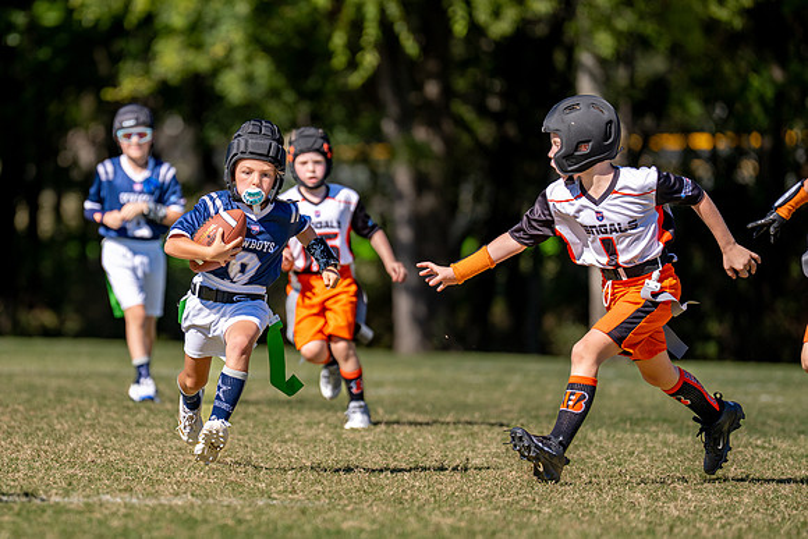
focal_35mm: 295
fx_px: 6614
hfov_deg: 7.0
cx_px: 258
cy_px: 259
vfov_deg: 4.7
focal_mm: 200
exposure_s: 1/3200
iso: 160
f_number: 2.8
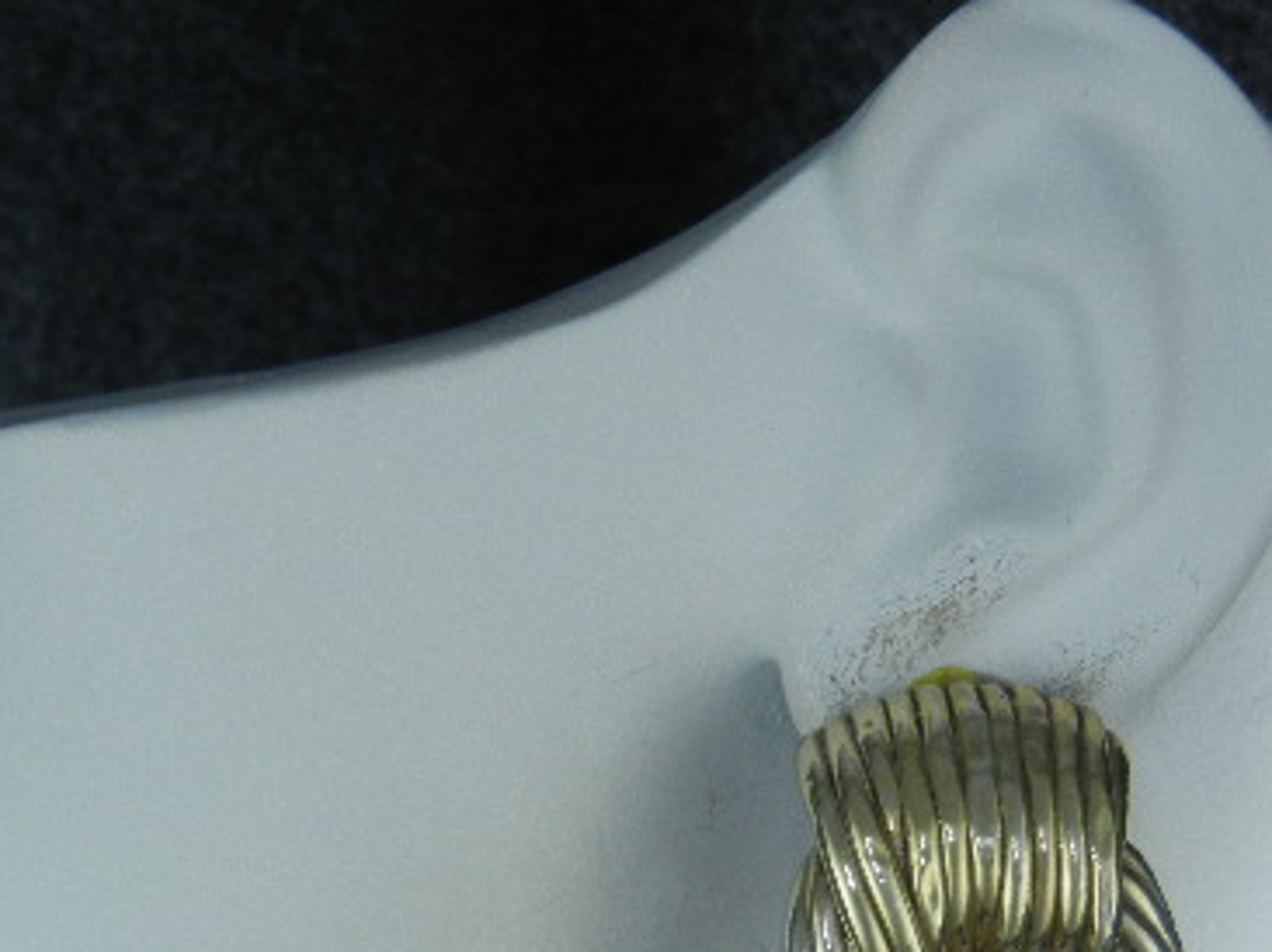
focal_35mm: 119
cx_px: 480
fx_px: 4370
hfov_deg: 16.5
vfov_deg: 12.4
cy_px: 803
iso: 173
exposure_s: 1/30
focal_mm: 12.2
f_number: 4.1
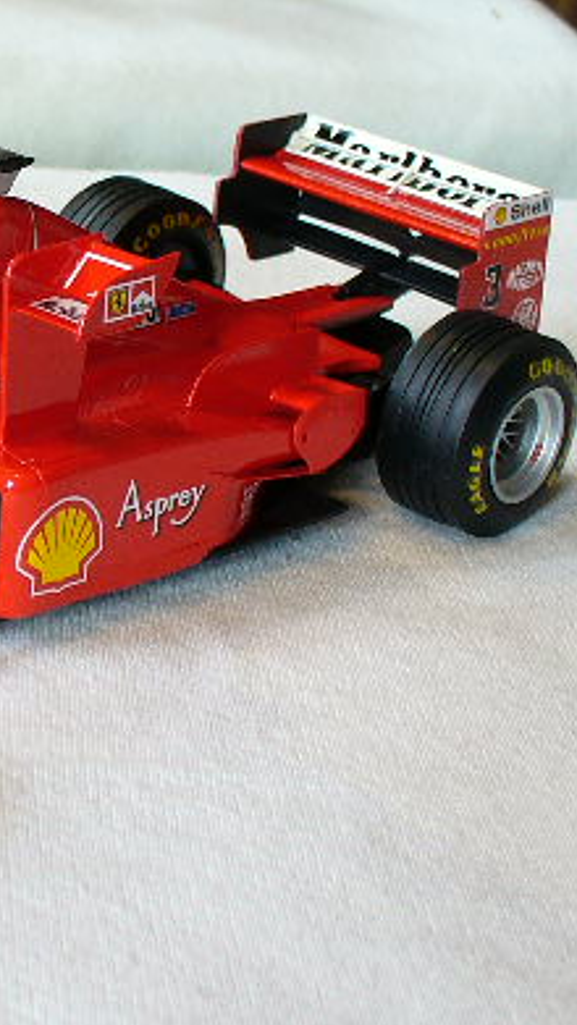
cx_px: -176
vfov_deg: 25.9
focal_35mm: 82
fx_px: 2230
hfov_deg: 14.1
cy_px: 438
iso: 100
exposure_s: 1/40
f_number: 2.8
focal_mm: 6.1
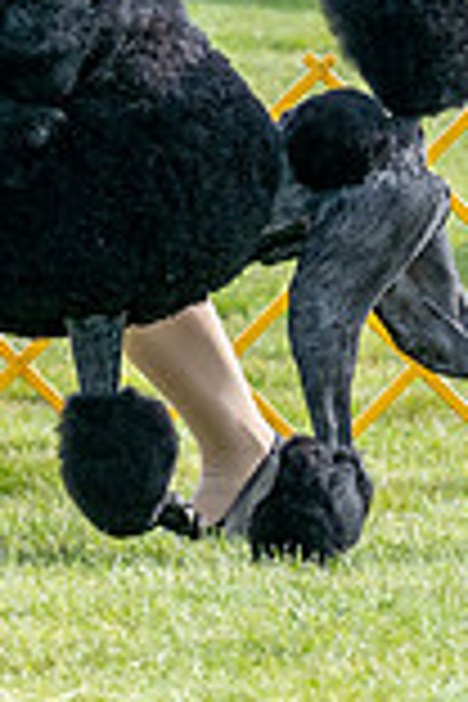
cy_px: -196
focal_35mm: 628
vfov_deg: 3.3
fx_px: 12245
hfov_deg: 2.2
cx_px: -183
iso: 800
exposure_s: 1/1600
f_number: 5.6
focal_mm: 129
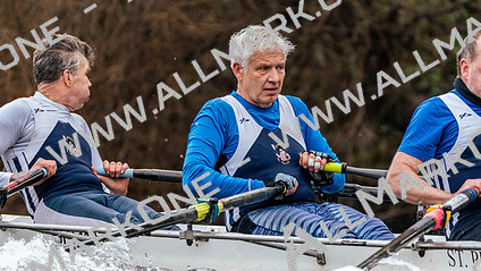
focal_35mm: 859
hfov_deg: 2.5
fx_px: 10961
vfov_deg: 1.4
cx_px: 186
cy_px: 168
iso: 2000
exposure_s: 1/2000
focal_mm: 600
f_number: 6.3
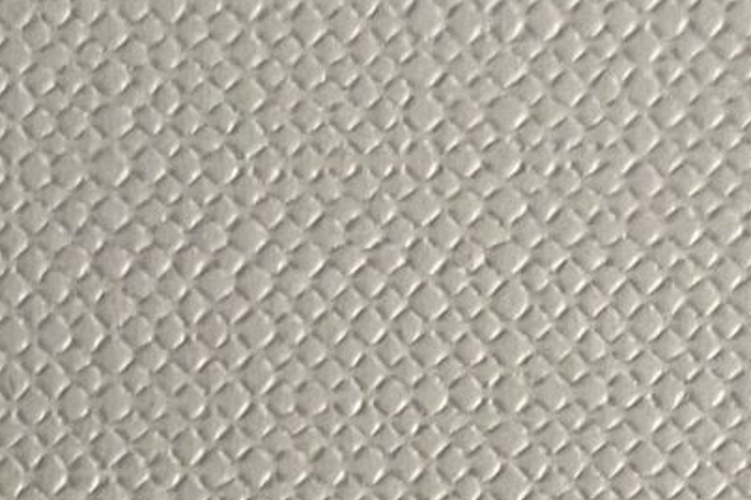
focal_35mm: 129
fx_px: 2691
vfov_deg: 9.6
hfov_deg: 14.9
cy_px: 1125
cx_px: -327
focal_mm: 4.2
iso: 160
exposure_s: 1/60
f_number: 1.6
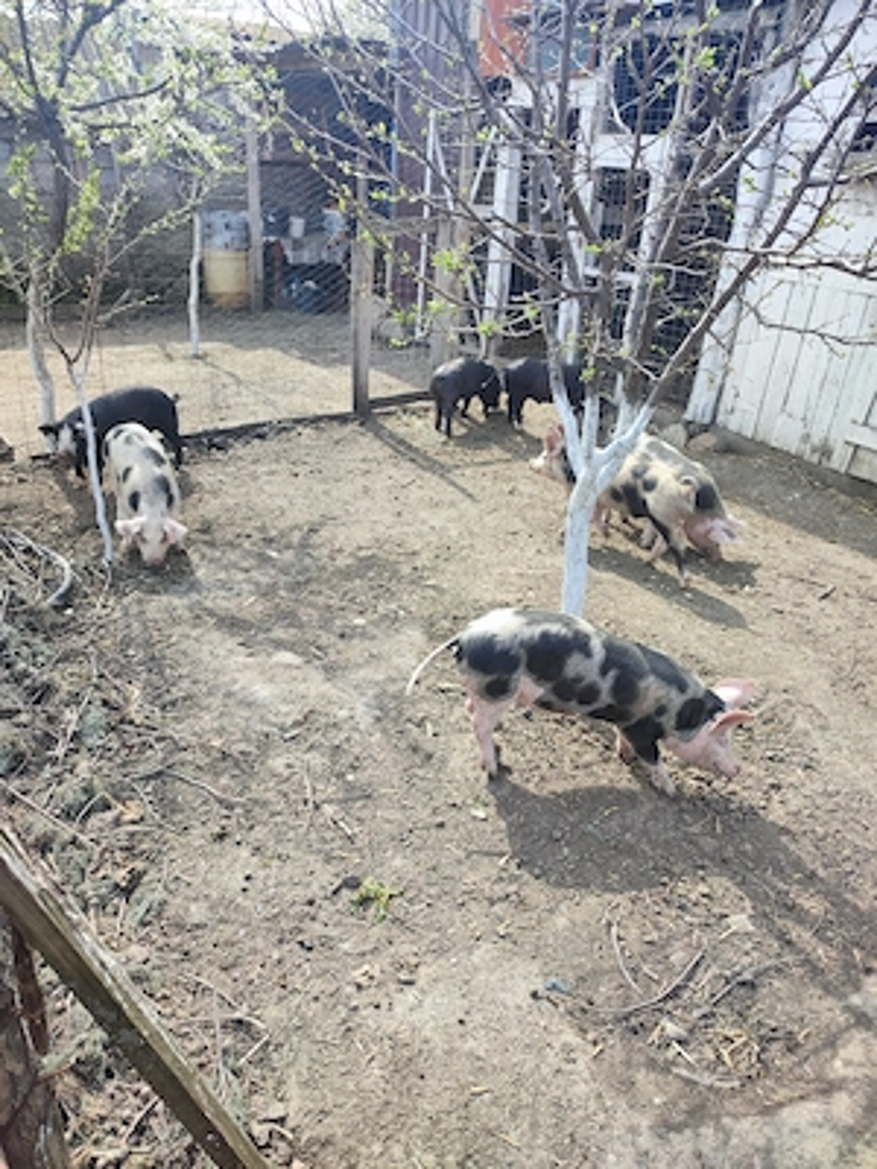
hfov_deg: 54.9
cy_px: 584
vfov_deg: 69.4
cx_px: 438
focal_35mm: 25
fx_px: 845
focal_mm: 6.04
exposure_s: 1/199
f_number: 1.9
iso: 50
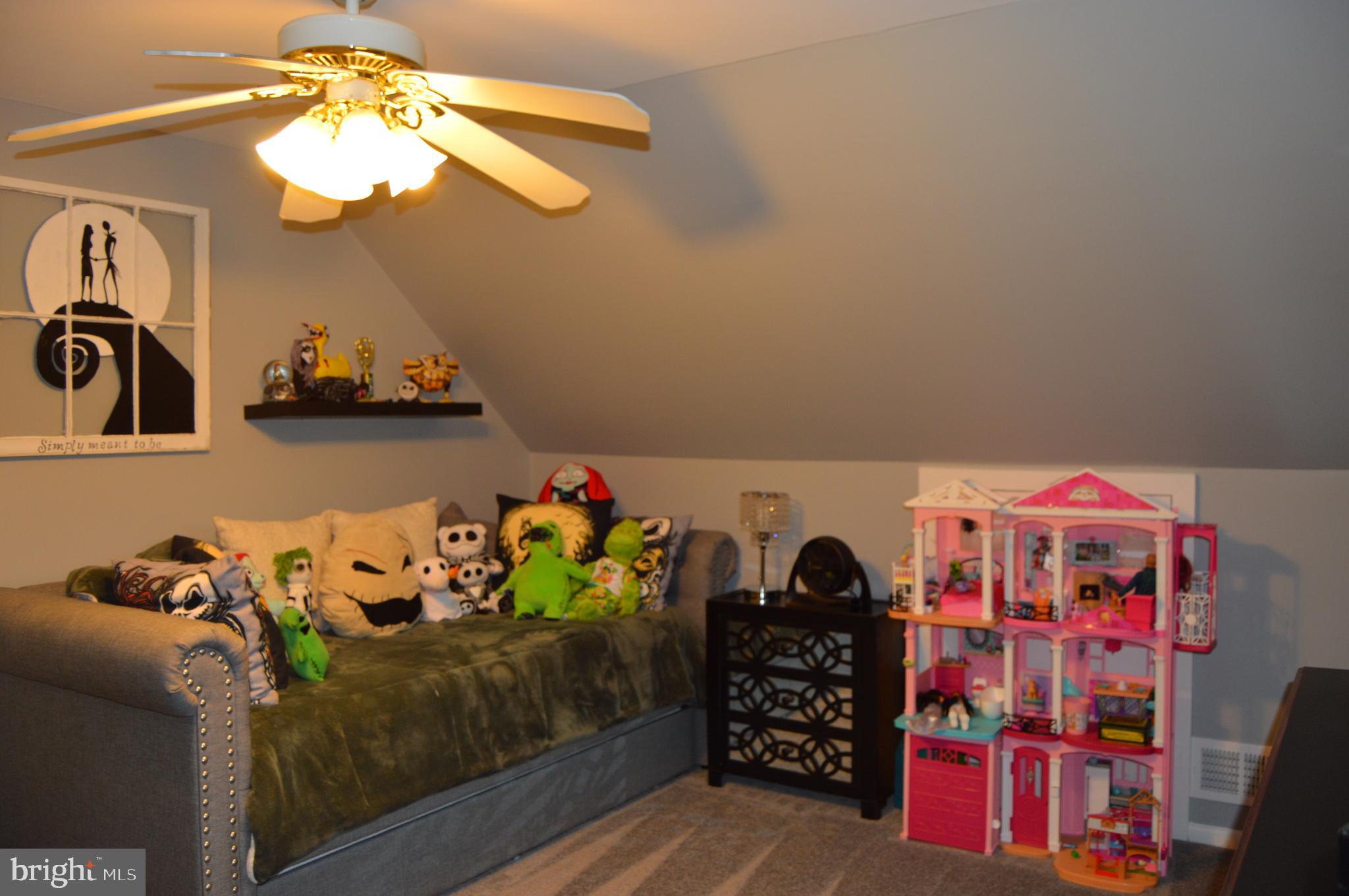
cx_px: 674
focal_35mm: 27
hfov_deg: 67.4
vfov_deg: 47.8
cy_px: 448
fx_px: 1011
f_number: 4
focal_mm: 18
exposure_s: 1/60
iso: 400
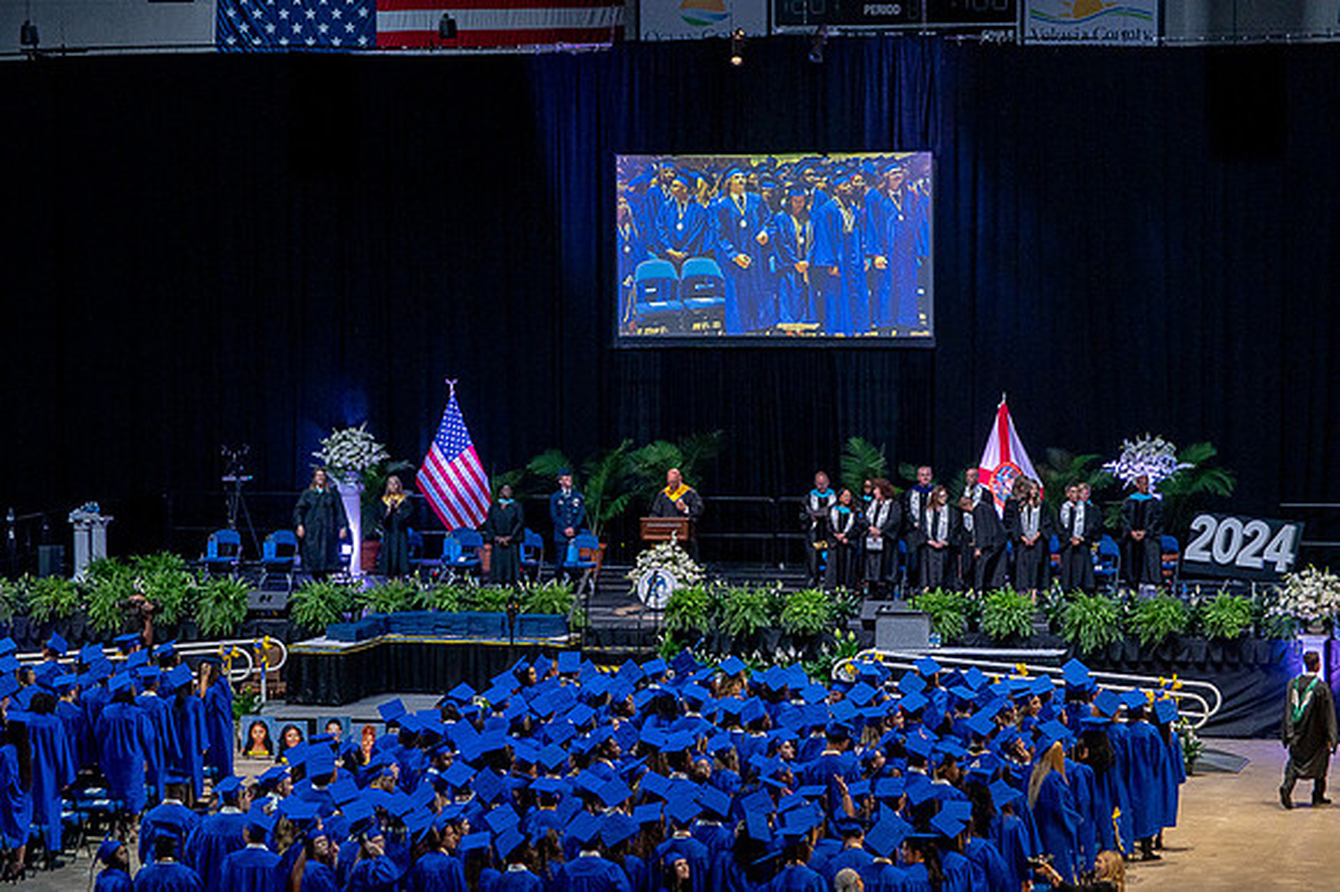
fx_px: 4464
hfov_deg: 17.1
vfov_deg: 11.4
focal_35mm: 120
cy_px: 446
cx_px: 670
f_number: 4.8
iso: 1600
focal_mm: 120
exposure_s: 1/200
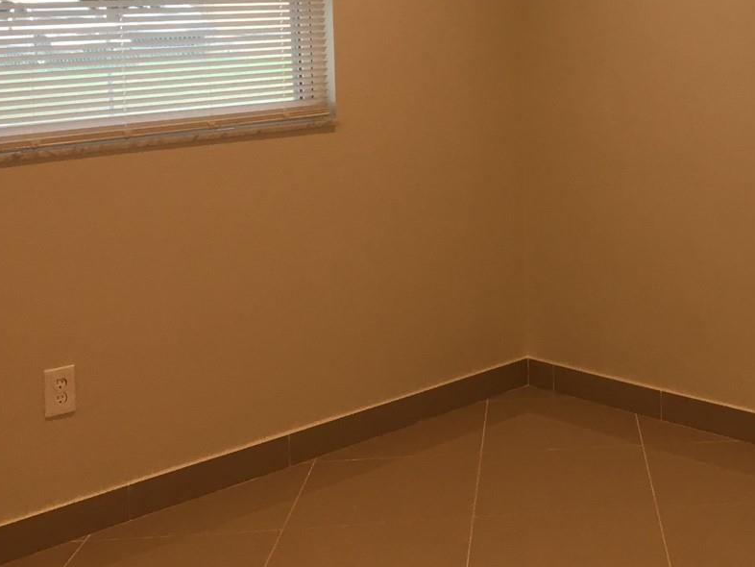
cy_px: 106
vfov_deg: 24.4
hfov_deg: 31.2
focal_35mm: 59
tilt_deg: -5.4
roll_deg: +0.6
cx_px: 683
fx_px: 1287
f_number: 2.2
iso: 25
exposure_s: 1/40
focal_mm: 4.15
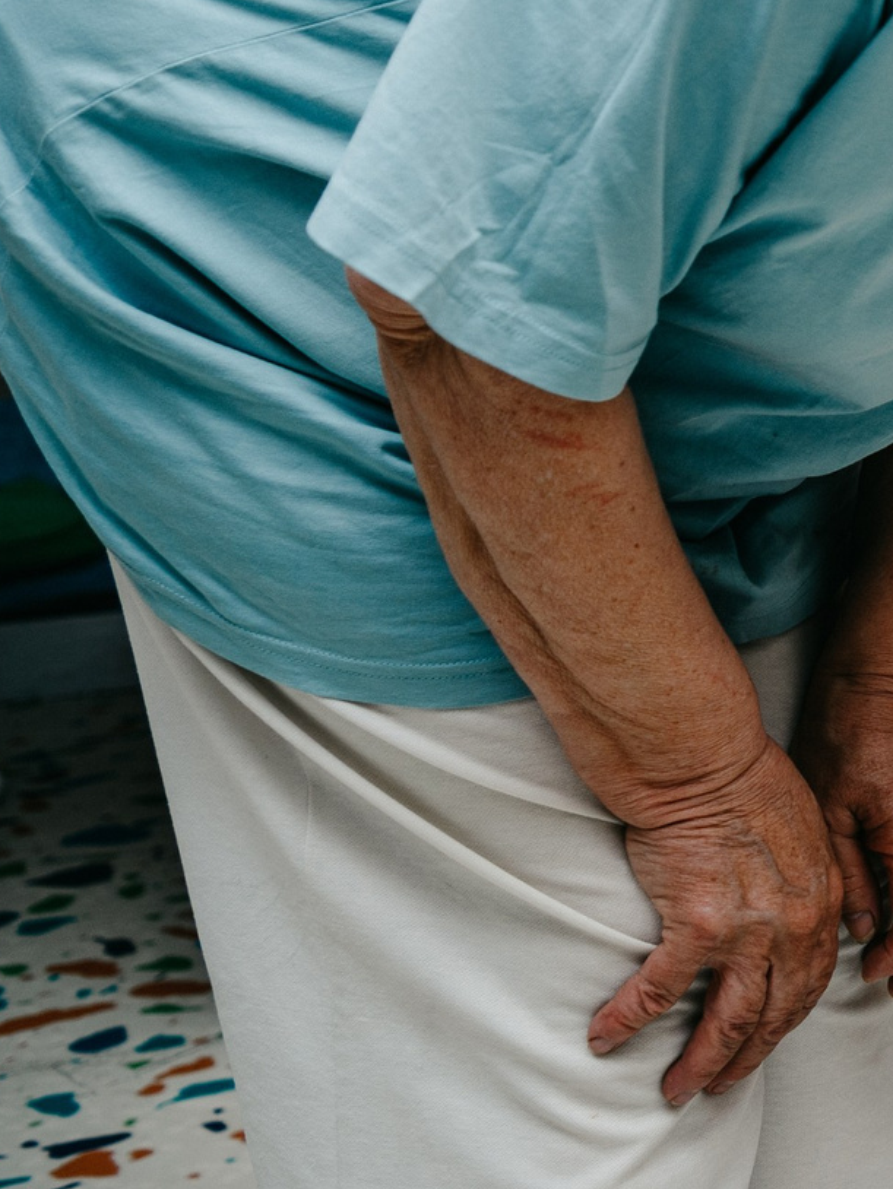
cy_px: 222
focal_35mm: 77
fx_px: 2647
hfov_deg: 15.0
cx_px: 1870
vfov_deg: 24.9
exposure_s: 1/160
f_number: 3.5
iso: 125
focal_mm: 24
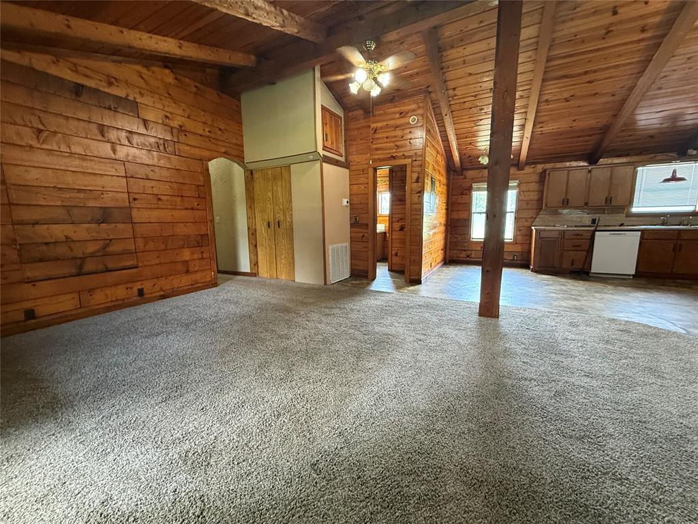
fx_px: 282
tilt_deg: -7.8
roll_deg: +0.5
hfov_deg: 102.1
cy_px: 262
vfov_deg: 85.7
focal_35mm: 14
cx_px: 349
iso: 500
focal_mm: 2.22
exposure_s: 1/60
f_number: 2.2
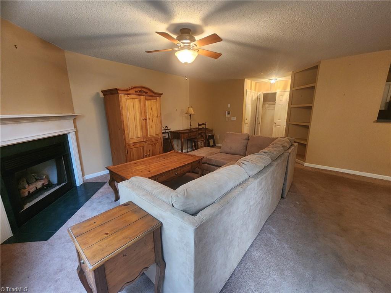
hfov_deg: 106.2
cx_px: 196
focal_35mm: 13
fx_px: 147
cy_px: 146
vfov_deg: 89.9
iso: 640
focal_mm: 2.2
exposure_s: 1/30
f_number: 2.2
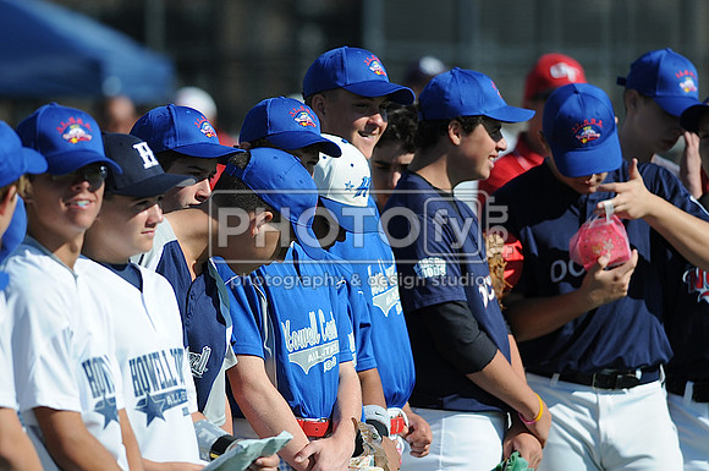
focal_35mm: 450
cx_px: 354
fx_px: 8850
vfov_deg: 3.0
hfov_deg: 4.6
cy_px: 236
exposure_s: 1/2000
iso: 200
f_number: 4
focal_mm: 300
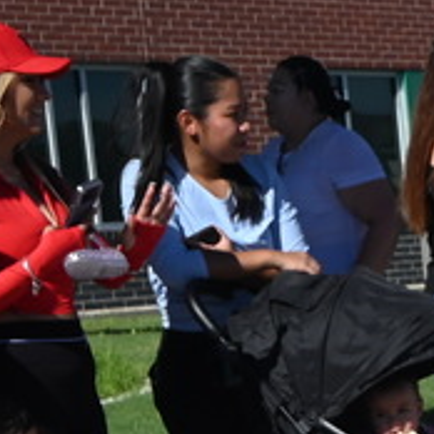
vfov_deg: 9.4
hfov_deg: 8.7
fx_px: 2553
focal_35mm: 180
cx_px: 1107
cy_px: 667
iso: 100
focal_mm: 24
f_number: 8
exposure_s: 1/500
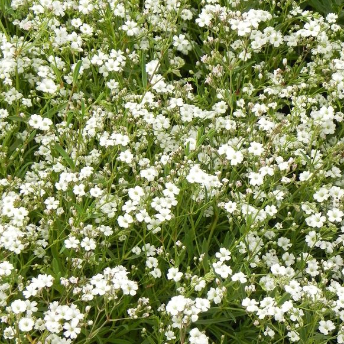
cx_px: 173
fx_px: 1968
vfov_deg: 10.0
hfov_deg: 10.0
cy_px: 126
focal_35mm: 175
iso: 160
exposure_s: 1/200
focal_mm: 25.7
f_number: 5
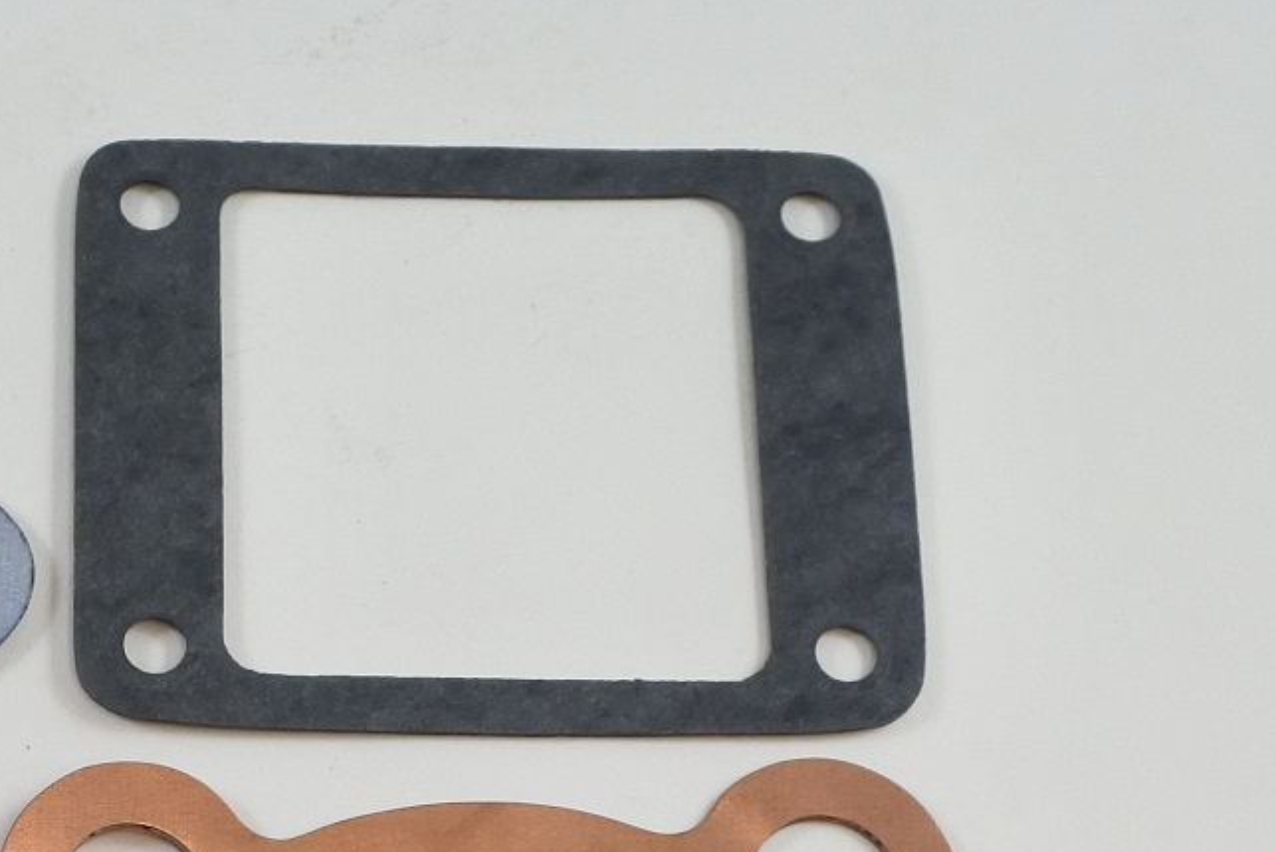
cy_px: 984
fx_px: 3014
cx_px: -157
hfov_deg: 22.4
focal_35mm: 85
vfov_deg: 15.6
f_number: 3.8
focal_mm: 11
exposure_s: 1/200
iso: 400
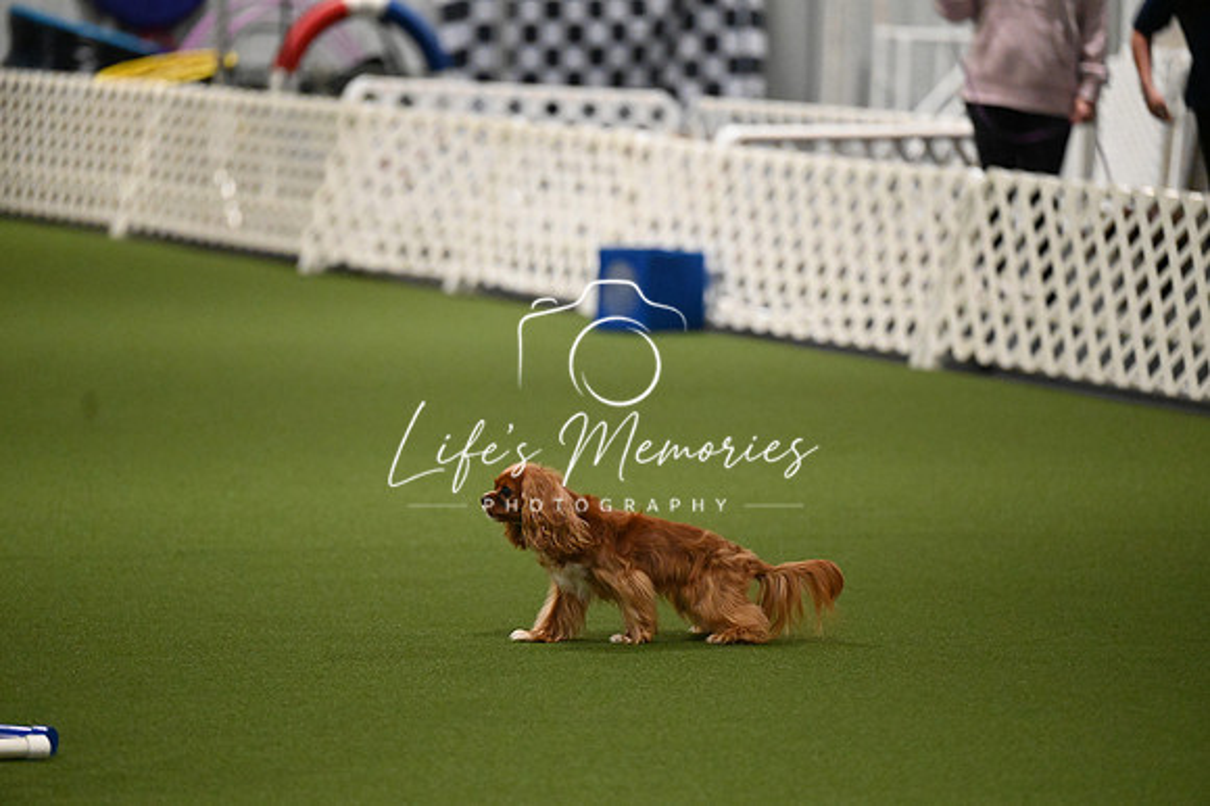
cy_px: 403
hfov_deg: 10.3
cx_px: 605
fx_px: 6718
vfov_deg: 6.9
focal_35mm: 200
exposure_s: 1/800
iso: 12800
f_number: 3.2
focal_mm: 200
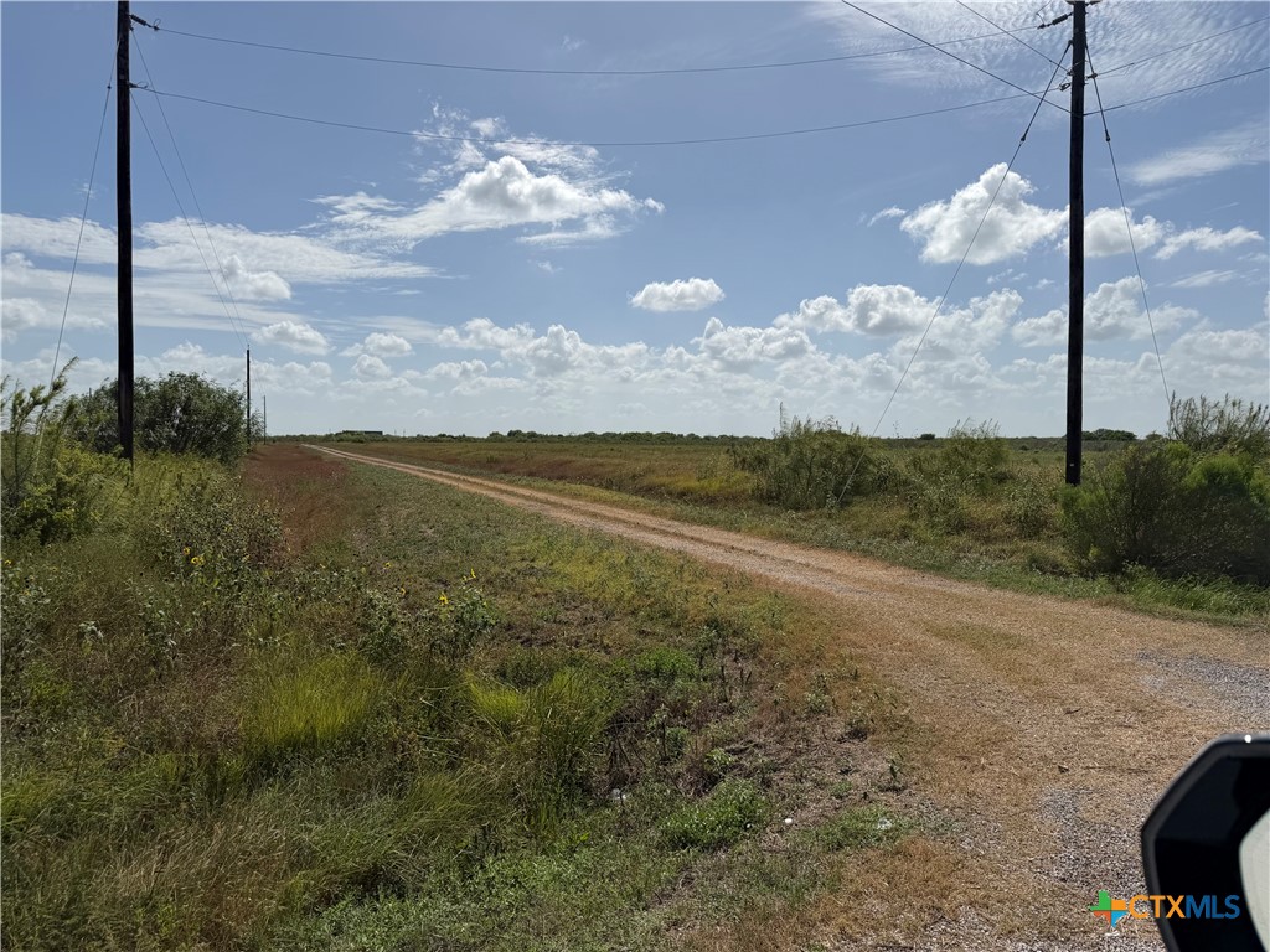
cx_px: 635
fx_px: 881
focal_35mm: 24
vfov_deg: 56.8
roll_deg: +0.2
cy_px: 476
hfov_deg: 71.6
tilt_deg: -2.3
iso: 80
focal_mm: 6.76
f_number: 1.78
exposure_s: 1/14286
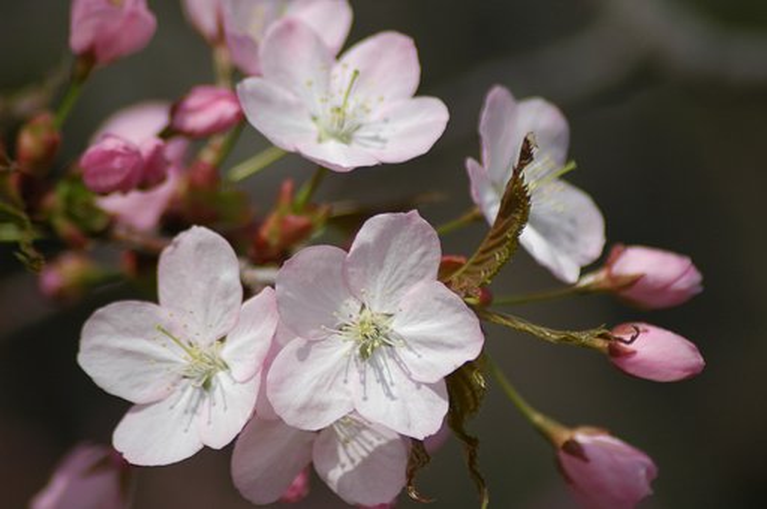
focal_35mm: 450
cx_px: 384
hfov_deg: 4.6
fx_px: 9575
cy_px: 254
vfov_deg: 3.0
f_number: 5.6
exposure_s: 1/1250
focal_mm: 300
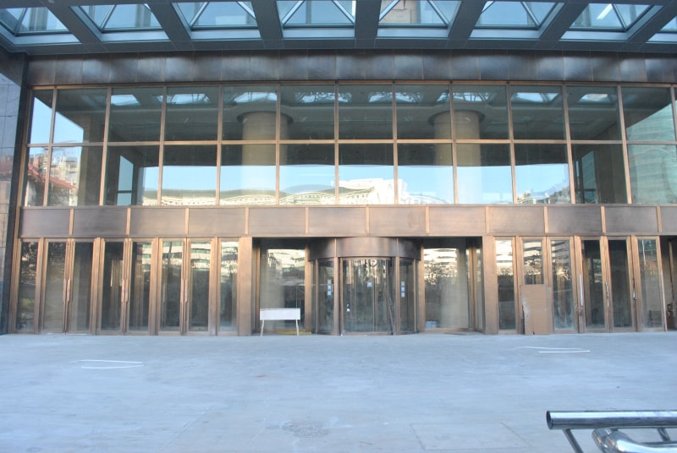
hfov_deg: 67.3
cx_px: 338
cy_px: 226
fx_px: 508
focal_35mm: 27
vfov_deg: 48.1
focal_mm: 18
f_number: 7.1
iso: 800
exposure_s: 1/200
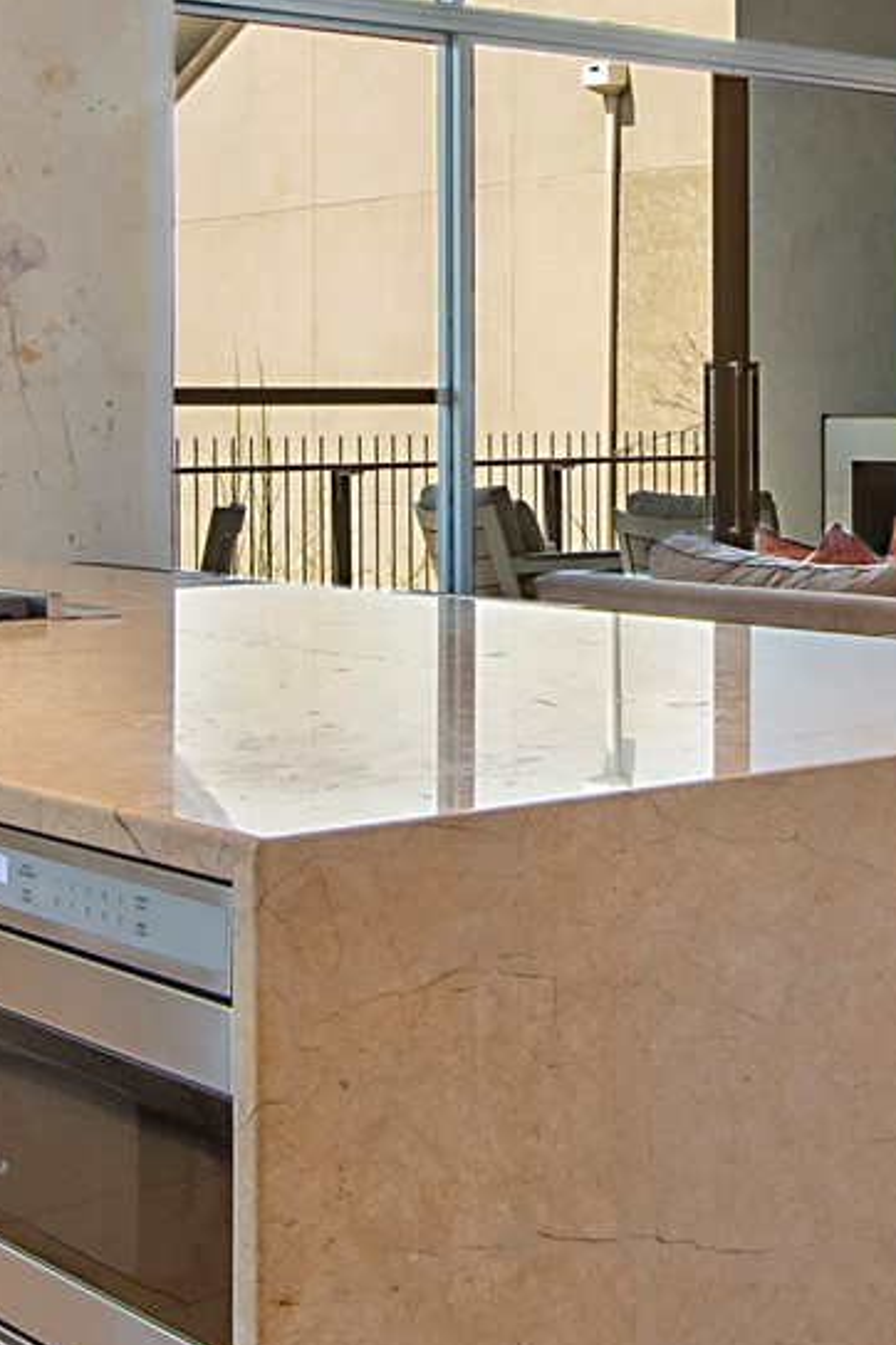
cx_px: 572
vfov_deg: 31.1
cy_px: 400
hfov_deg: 21.2
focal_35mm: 64
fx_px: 2389
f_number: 8
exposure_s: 1/60
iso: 100
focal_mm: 11
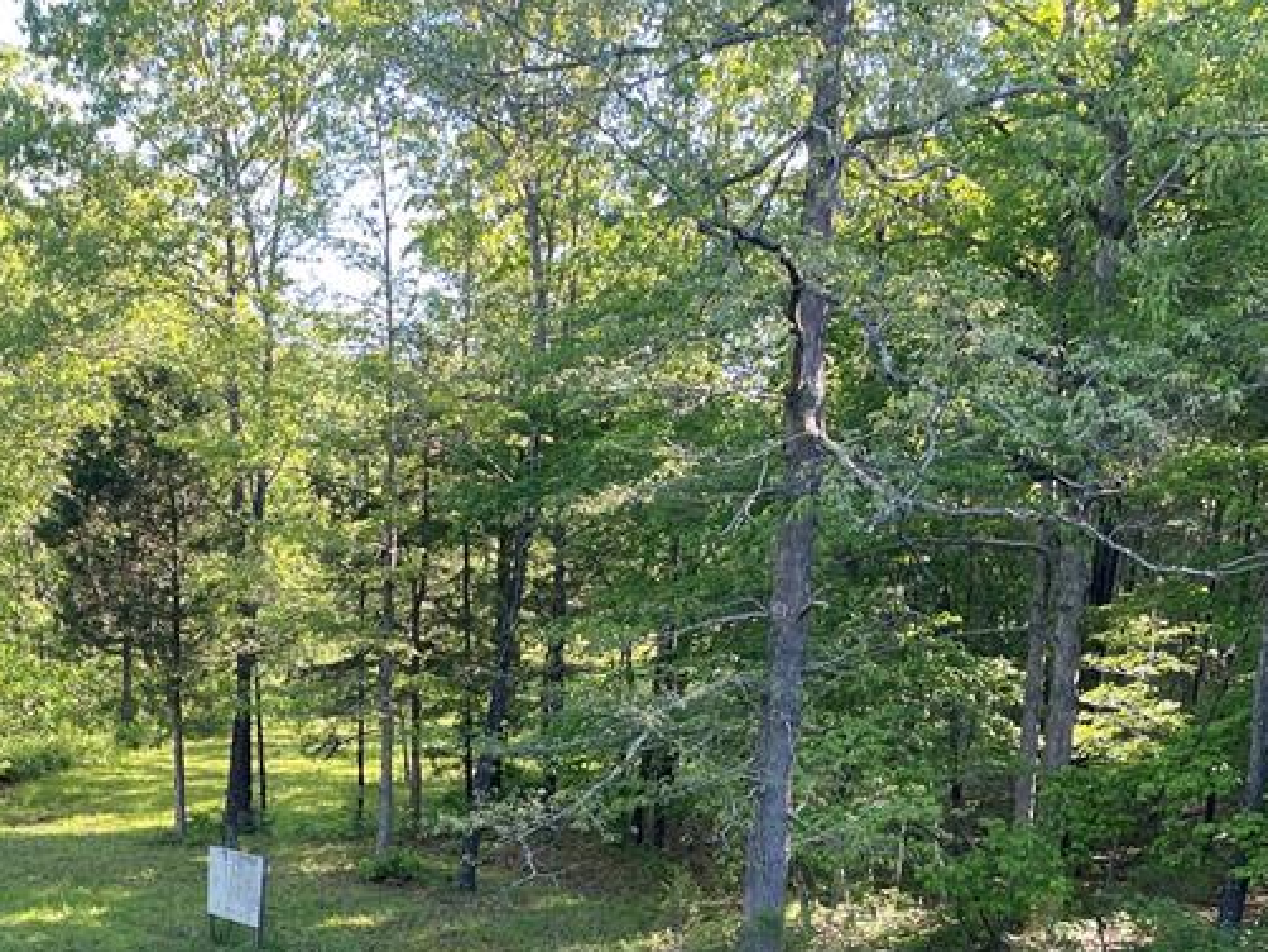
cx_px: 237
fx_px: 1942
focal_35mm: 53
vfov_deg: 26.0
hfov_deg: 34.9
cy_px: 967
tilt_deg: -12.7
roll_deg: -0.1
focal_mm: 4.2
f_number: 1.6
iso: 32
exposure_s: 1/130
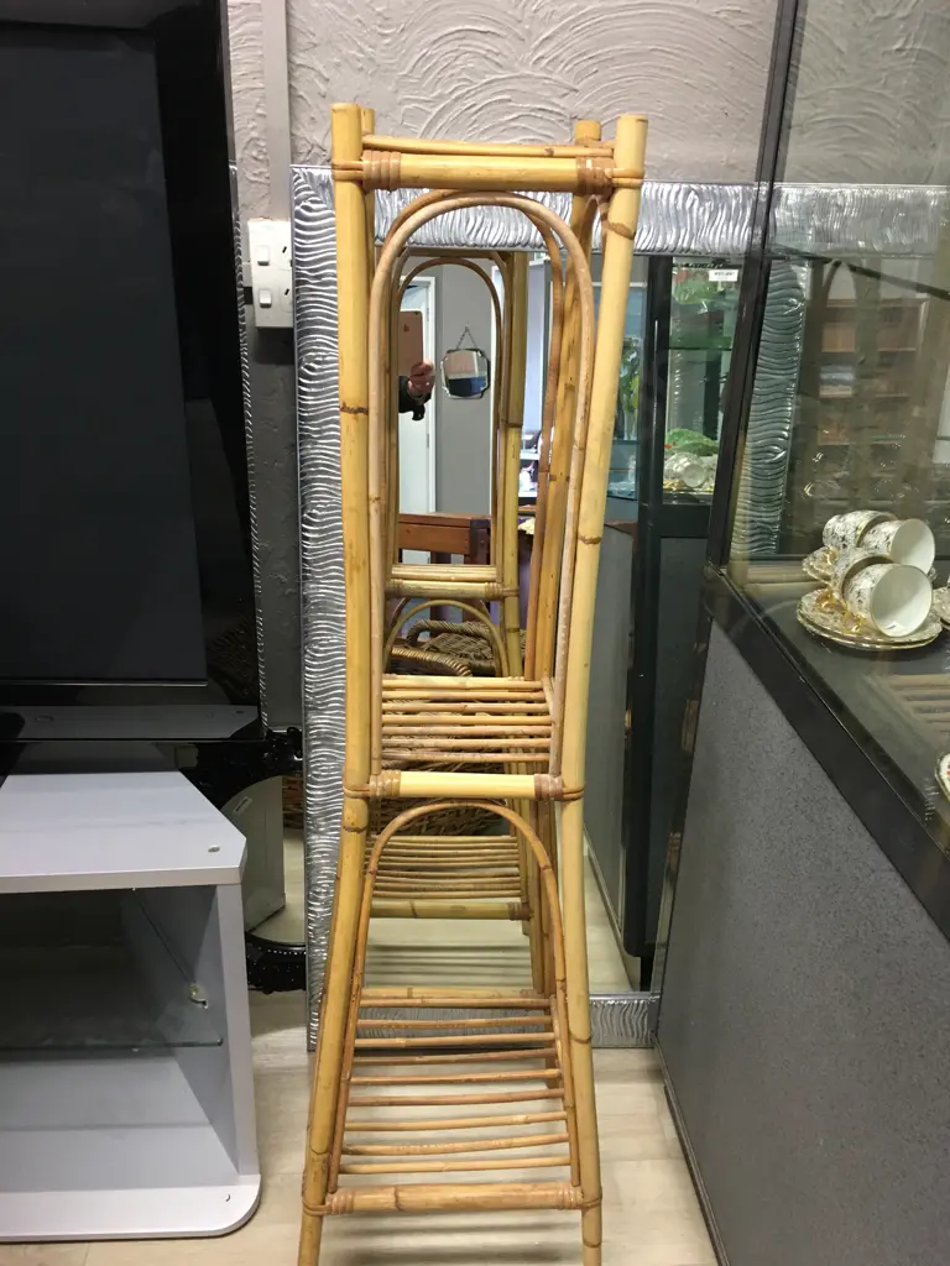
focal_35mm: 29
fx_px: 1061
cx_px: 475
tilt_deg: -23.2
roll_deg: -3.2
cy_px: 633
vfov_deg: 61.7
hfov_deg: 48.2
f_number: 2.2
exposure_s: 1/17
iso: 80
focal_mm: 4.15
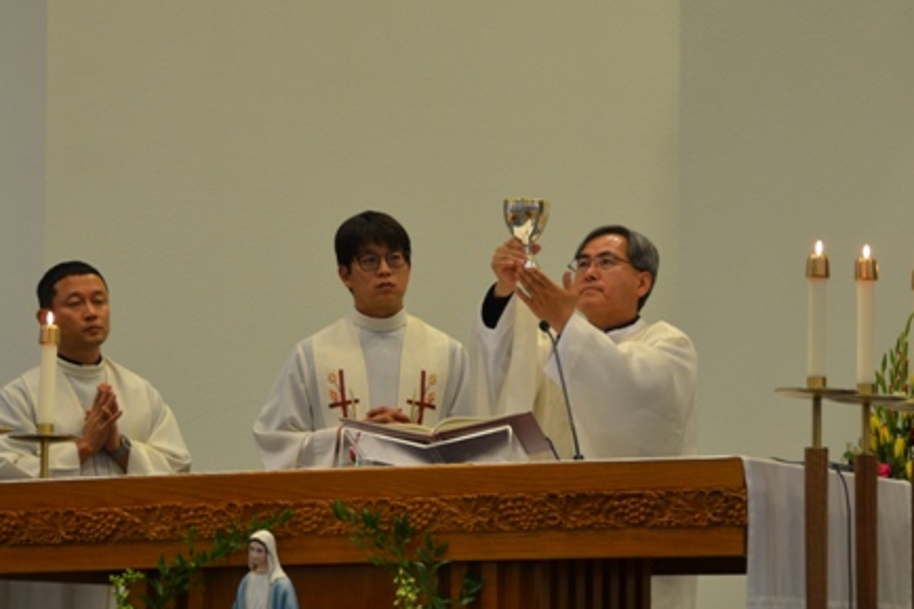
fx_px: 4206
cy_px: 282
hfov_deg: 12.4
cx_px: 531
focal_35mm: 166
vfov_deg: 8.3
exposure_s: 1/40
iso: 800
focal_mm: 75
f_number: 5
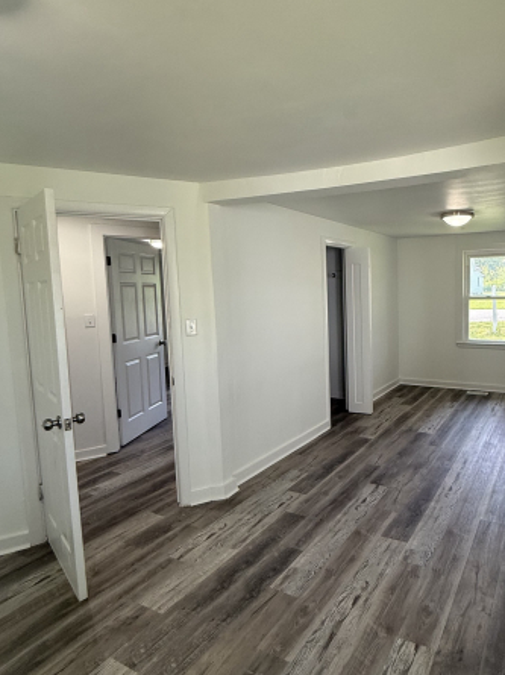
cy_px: 327
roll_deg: -0.1
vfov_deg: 79.0
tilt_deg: -3.8
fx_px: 409
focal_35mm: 21
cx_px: 375
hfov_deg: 60.2
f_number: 2.2
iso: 125
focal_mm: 2.22
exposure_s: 1/99
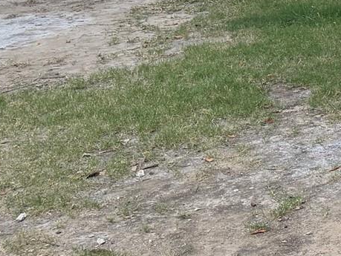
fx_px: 1055
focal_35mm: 107
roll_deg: +1.7
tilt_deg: -8.4
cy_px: -65
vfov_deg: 13.4
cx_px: 666
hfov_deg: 15.1
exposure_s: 1/2000
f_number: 1.78
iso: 100
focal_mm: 6.76
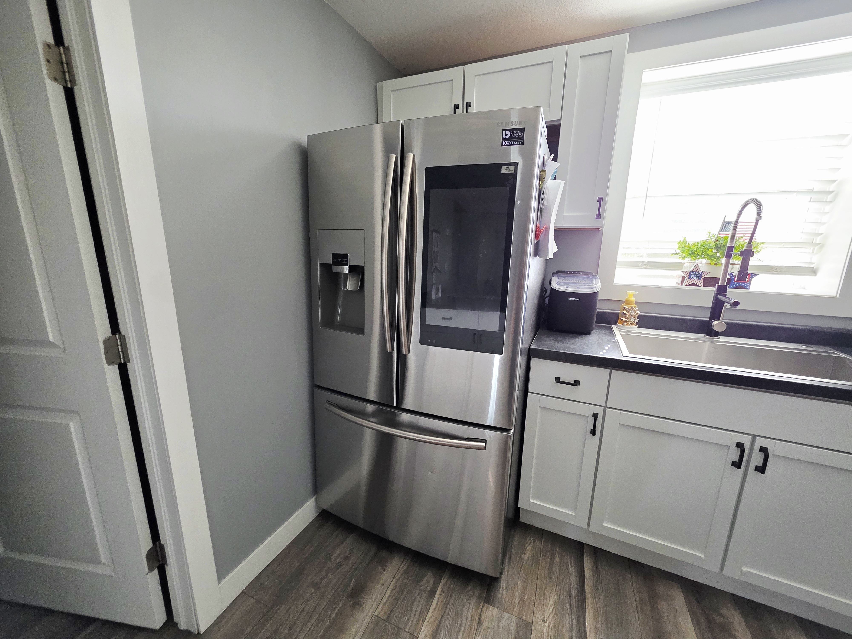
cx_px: 426
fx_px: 320
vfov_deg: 89.9
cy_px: 320
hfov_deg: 106.2
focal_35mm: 13
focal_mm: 2.2
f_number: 1.9
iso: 500
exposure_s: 1/244
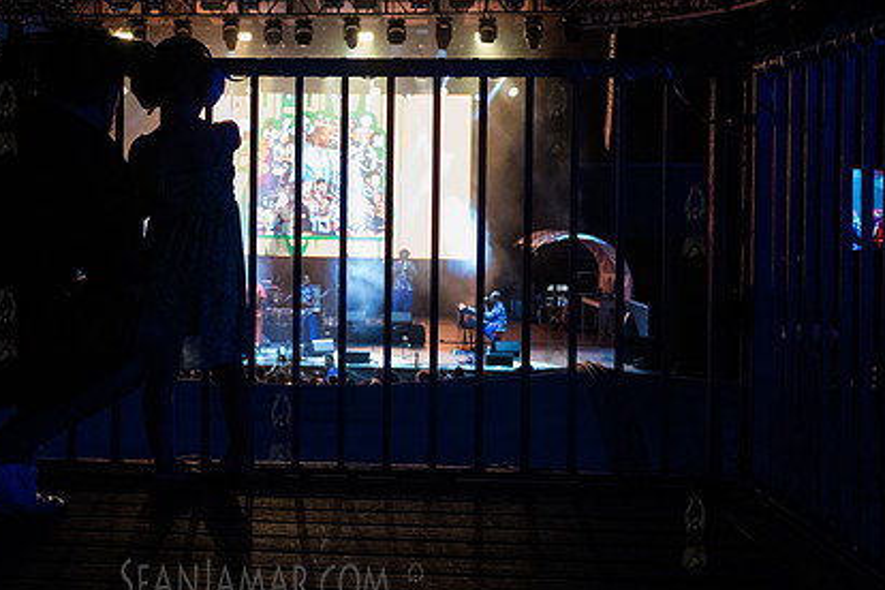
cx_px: 223
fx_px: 1450
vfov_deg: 22.9
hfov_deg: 33.3
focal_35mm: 59
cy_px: 197
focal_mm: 35
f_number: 4
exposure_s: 1/250
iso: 4000
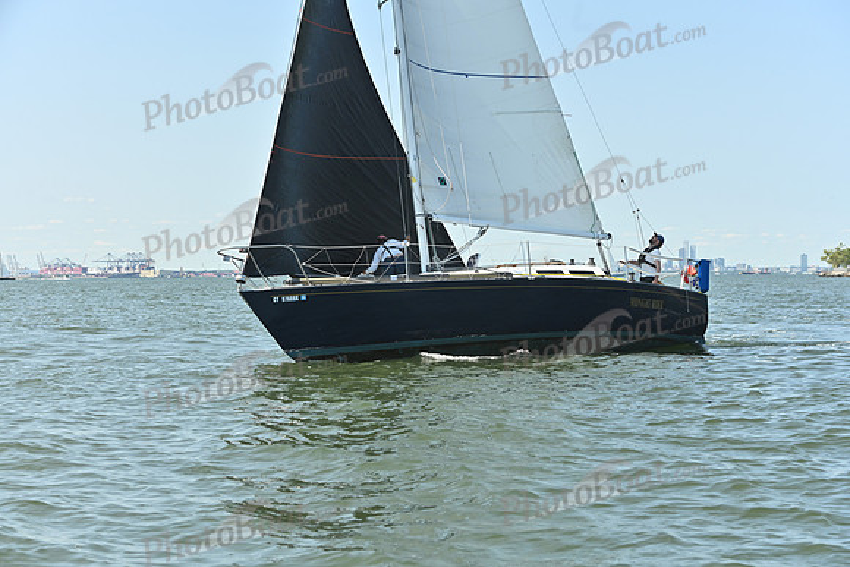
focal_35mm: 70
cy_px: 284
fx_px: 1653
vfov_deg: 19.5
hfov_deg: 28.8
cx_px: 425
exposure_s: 1/1000
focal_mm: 70
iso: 320
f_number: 6.3
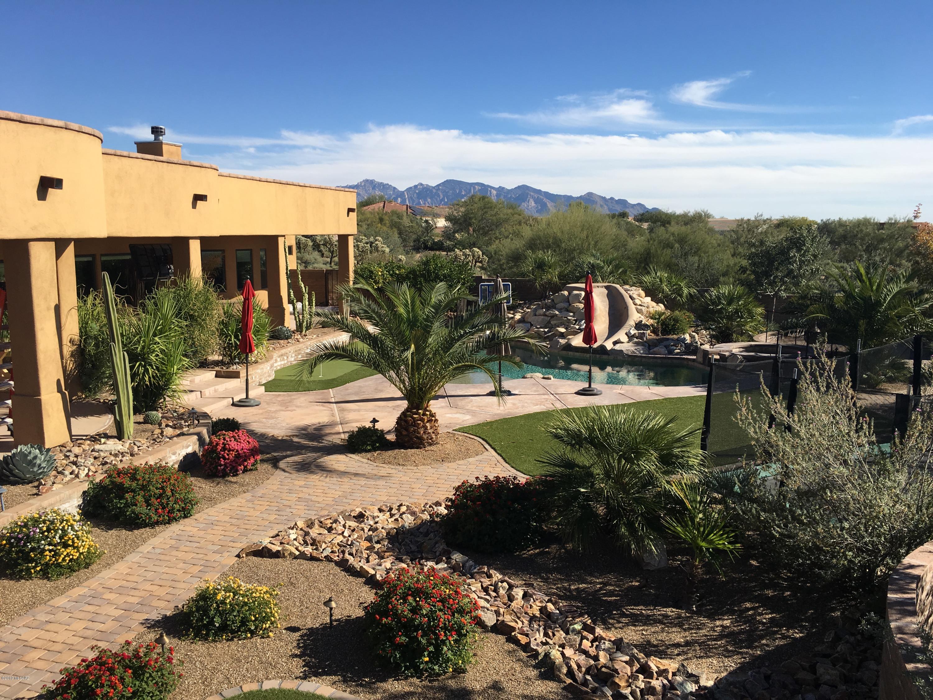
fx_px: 782
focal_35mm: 29
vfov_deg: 48.2
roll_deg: +0.6
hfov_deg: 61.7
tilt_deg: -7.2
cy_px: 350
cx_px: 466
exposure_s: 1/1570
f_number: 2.2
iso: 25
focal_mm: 4.15
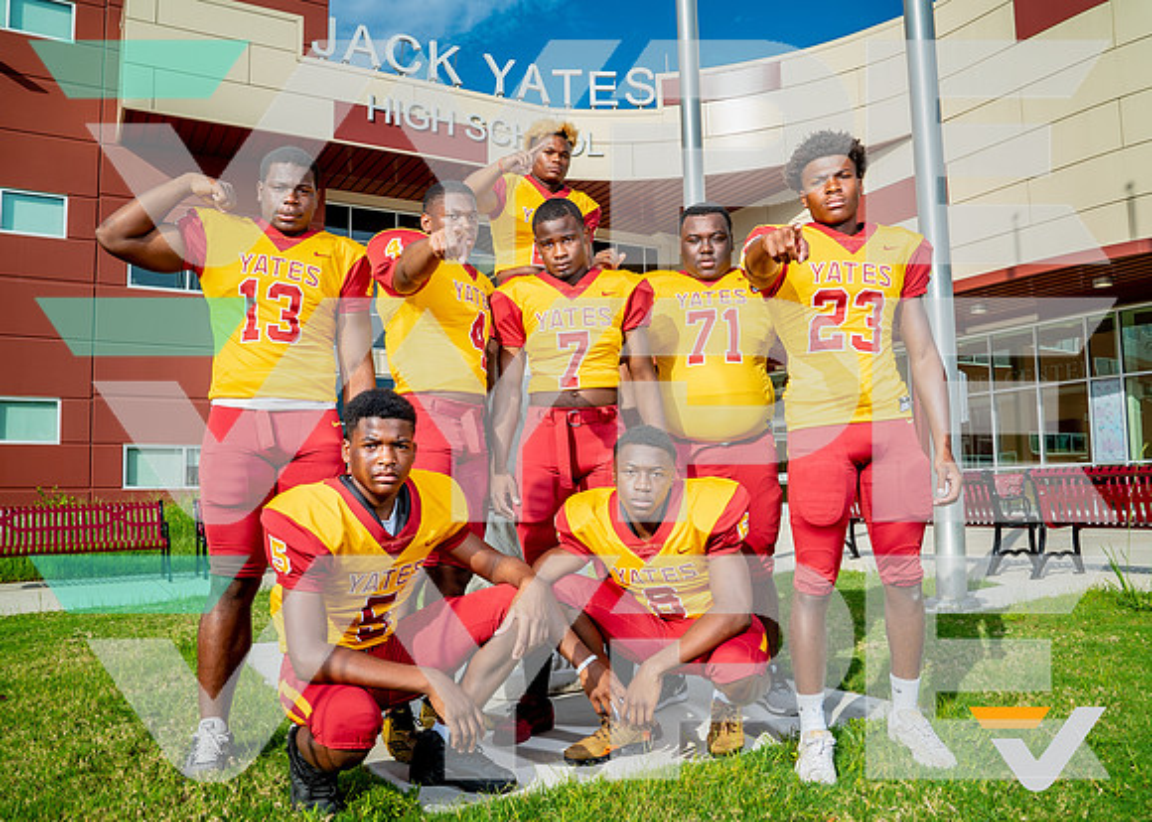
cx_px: 559
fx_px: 889
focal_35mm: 27
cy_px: 431
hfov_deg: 65.9
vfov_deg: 49.6
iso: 100
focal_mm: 24
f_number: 11
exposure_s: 1/125
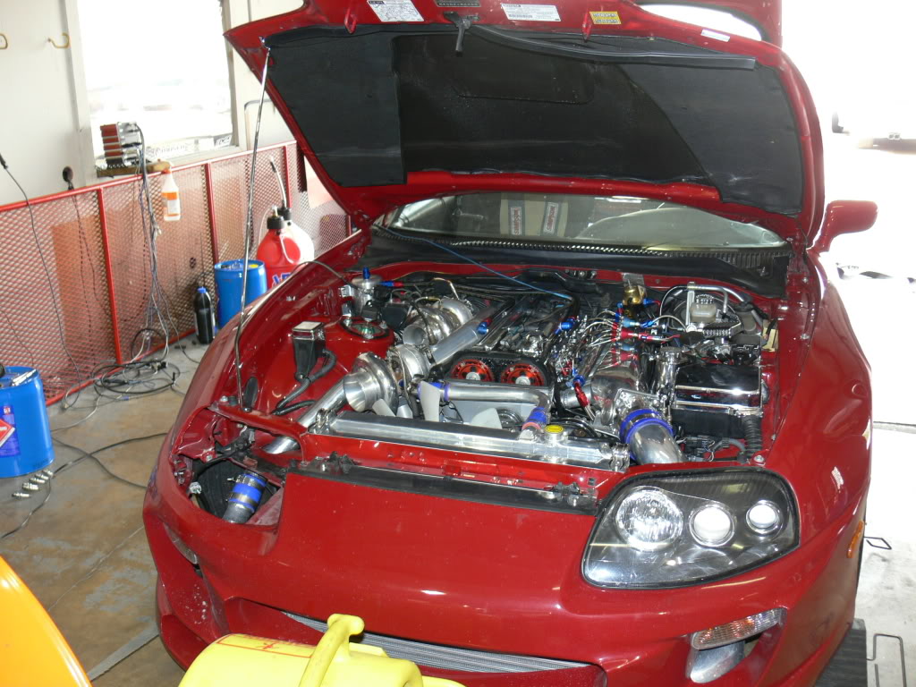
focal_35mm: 35
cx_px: 458
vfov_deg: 40.7
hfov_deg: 52.6
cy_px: 344
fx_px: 926
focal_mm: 7.4
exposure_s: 1/30
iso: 100
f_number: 2.8
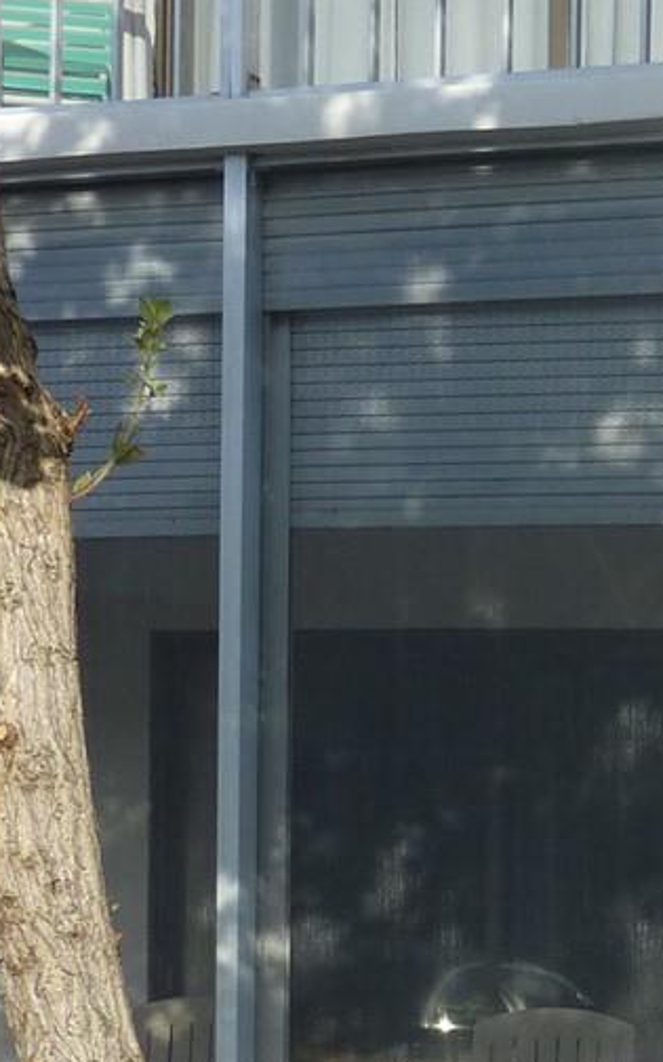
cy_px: 1058
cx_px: 981
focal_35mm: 84
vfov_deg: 23.6
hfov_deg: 14.5
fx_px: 2432
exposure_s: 1/400
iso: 80
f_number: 4
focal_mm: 4.1
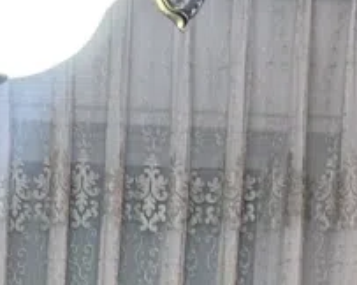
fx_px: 781
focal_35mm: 74
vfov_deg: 20.3
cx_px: 63
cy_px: 33
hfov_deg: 25.2
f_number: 1.78
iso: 160
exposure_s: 1/50
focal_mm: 6.86
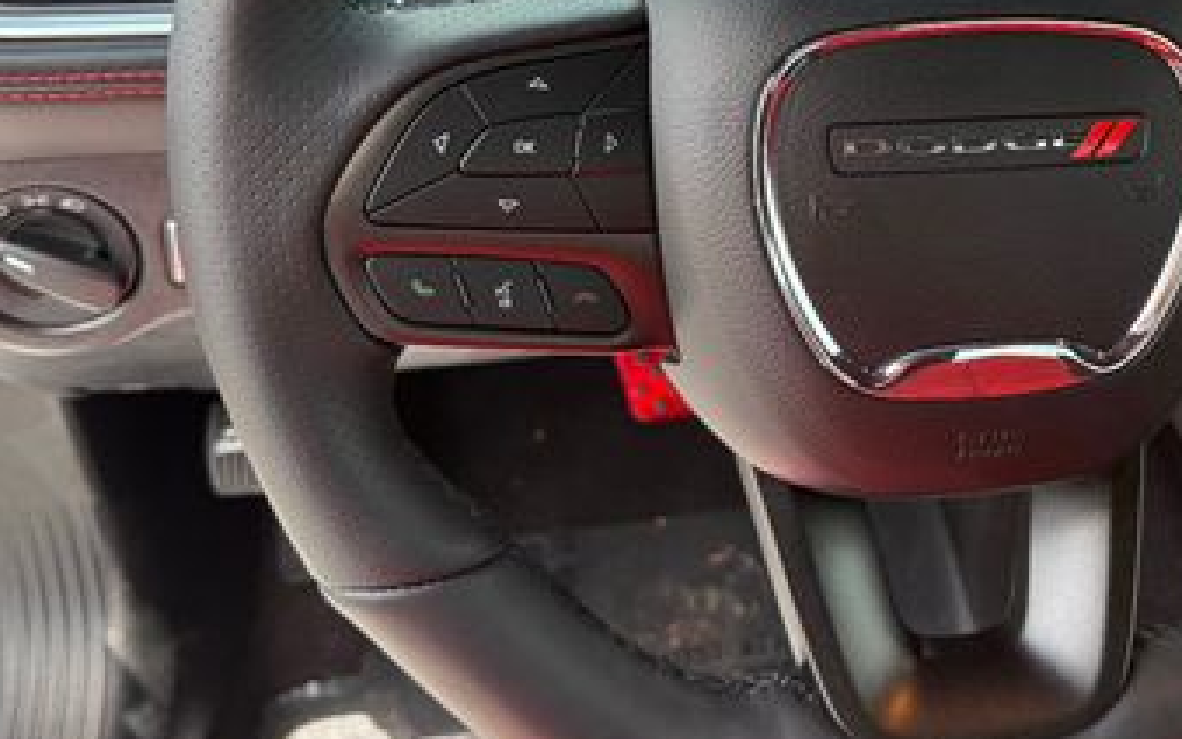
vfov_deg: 26.3
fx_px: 1546
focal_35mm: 48
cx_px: 945
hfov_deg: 40.1
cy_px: 122
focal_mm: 6.76
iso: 125
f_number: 1.78
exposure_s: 1/243
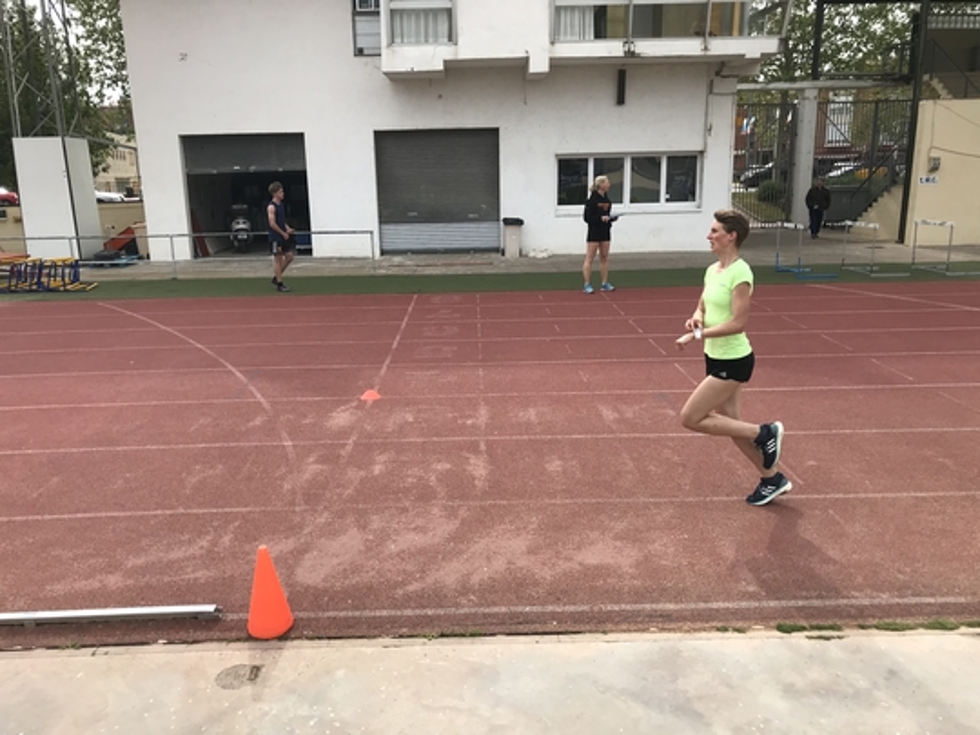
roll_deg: +0.9
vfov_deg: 49.7
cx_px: 490
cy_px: 368
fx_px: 793
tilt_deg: -14.1
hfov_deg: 63.4
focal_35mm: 28
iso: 20
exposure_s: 1/1429
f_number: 1.8
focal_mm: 3.99
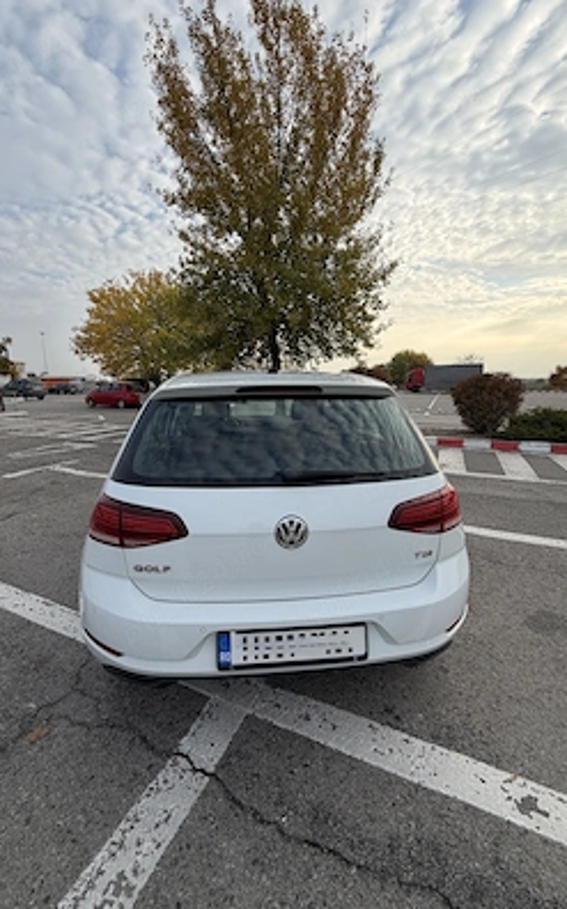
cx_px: 275
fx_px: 371
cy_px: 452
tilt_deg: -8.4
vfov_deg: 101.5
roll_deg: -0.2
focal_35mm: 15
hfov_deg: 74.7
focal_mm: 2.22
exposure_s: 1/770
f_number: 2.2
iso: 32
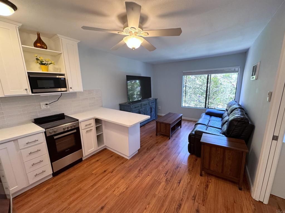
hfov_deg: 102.1
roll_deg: +1.4
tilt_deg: -11.3
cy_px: 106
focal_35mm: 14
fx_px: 115
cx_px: 142
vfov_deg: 85.7
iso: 250
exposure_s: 1/120
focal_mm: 2.22
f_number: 2.2
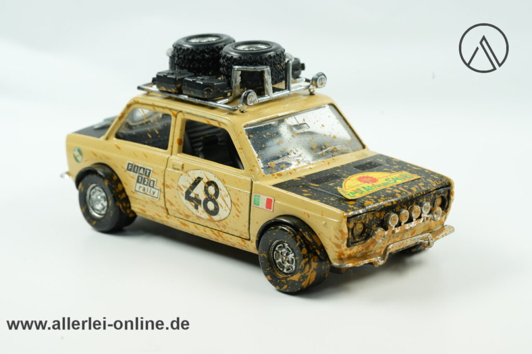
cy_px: 177
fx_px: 1329
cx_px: 266
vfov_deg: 15.2
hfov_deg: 22.6
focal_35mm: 90
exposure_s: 1/60
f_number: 11
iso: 2500
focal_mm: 90
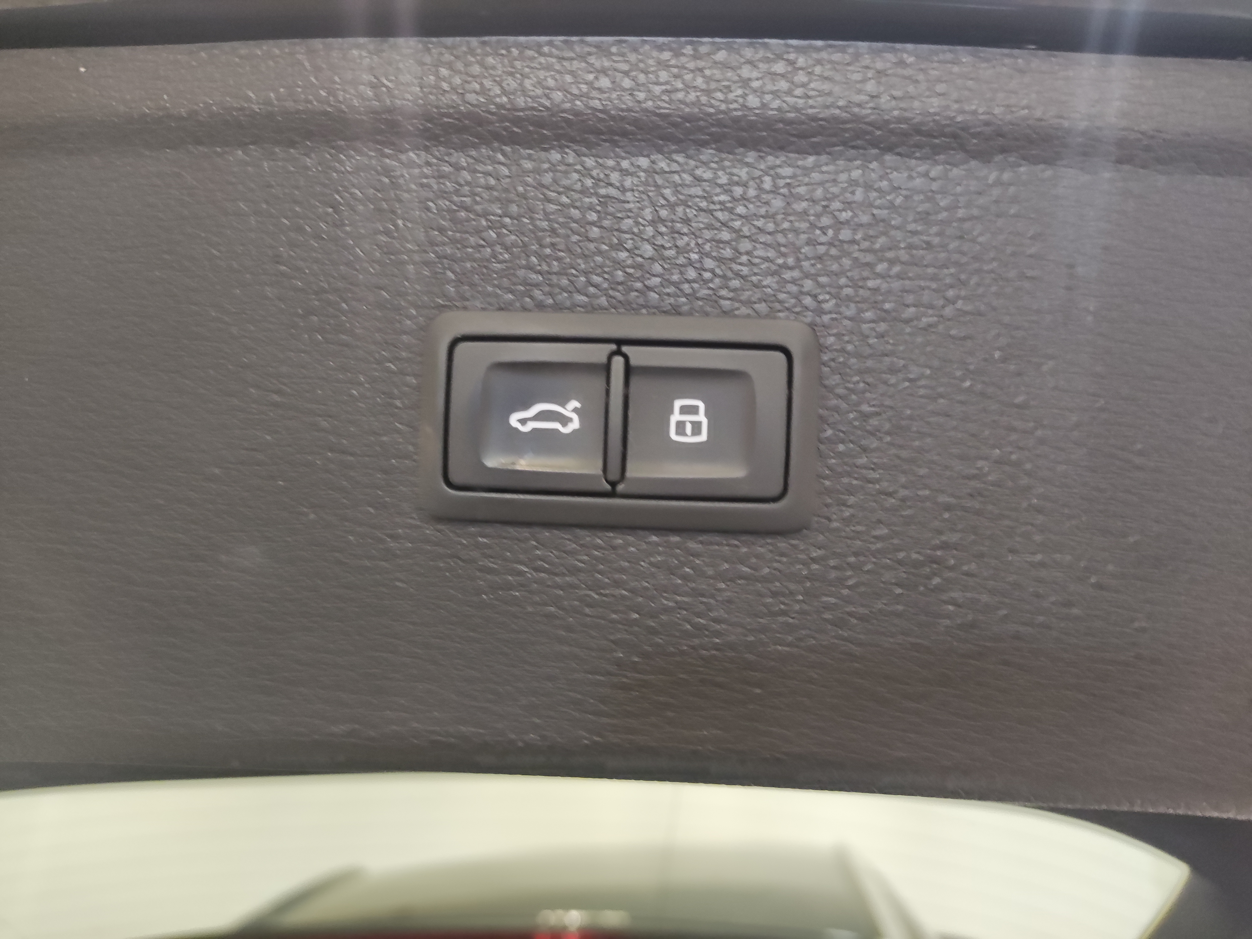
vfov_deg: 53.1
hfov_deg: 67.3
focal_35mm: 26
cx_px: 626
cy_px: 470
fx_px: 940
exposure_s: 1/33
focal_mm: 4.74
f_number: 1.79
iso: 325
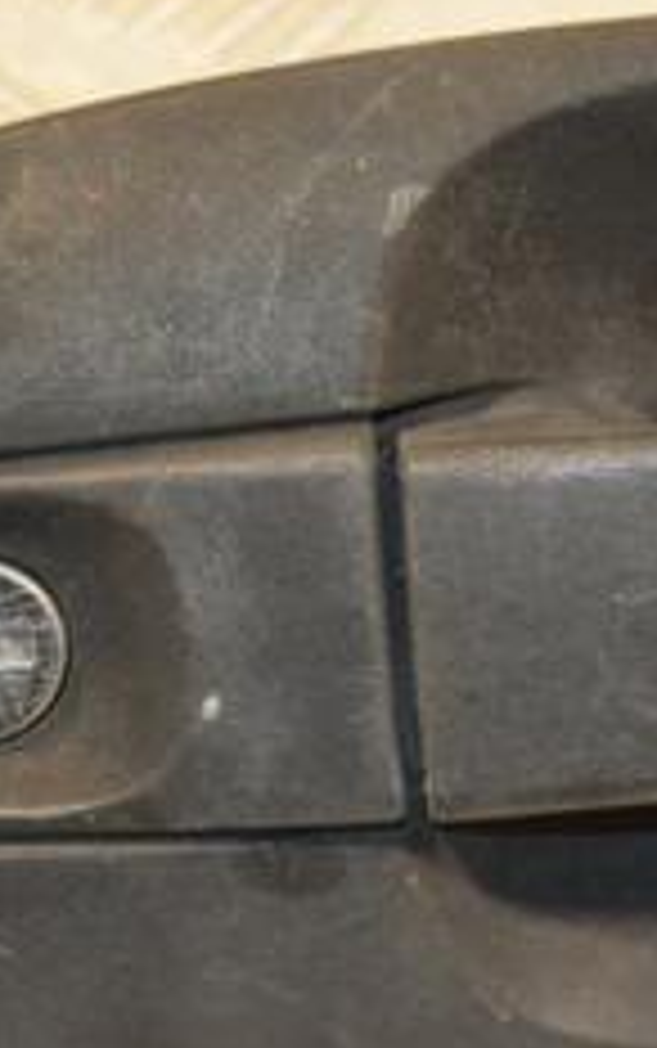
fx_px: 6977
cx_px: 760
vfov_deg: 8.6
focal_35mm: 244
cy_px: 553
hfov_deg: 5.4
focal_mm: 62
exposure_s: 1/125
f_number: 5.3
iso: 800
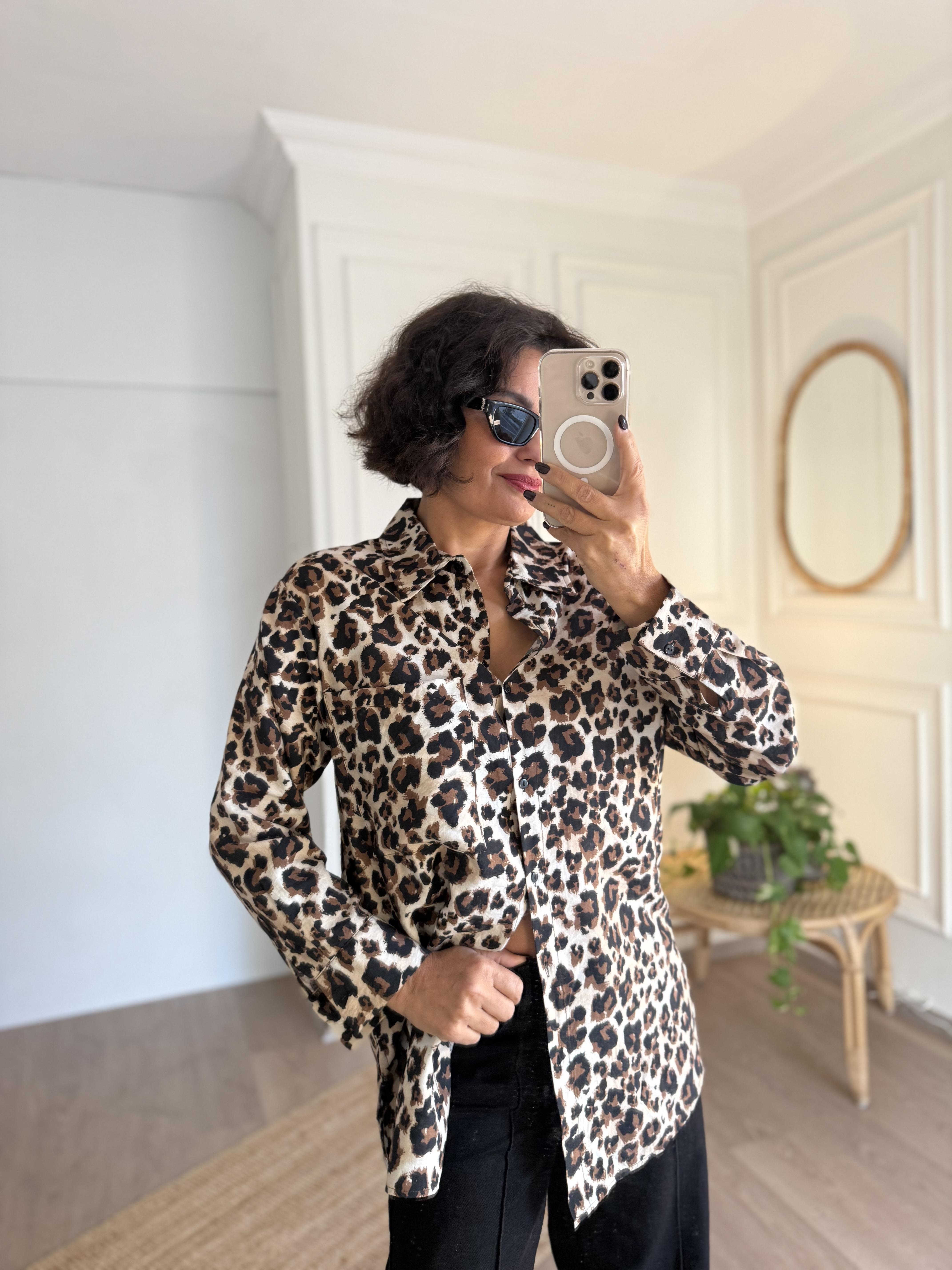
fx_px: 880
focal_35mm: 24
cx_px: 476
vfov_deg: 71.6
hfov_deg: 56.8
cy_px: 635
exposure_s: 1/100
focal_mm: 6.76
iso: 200
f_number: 1.78
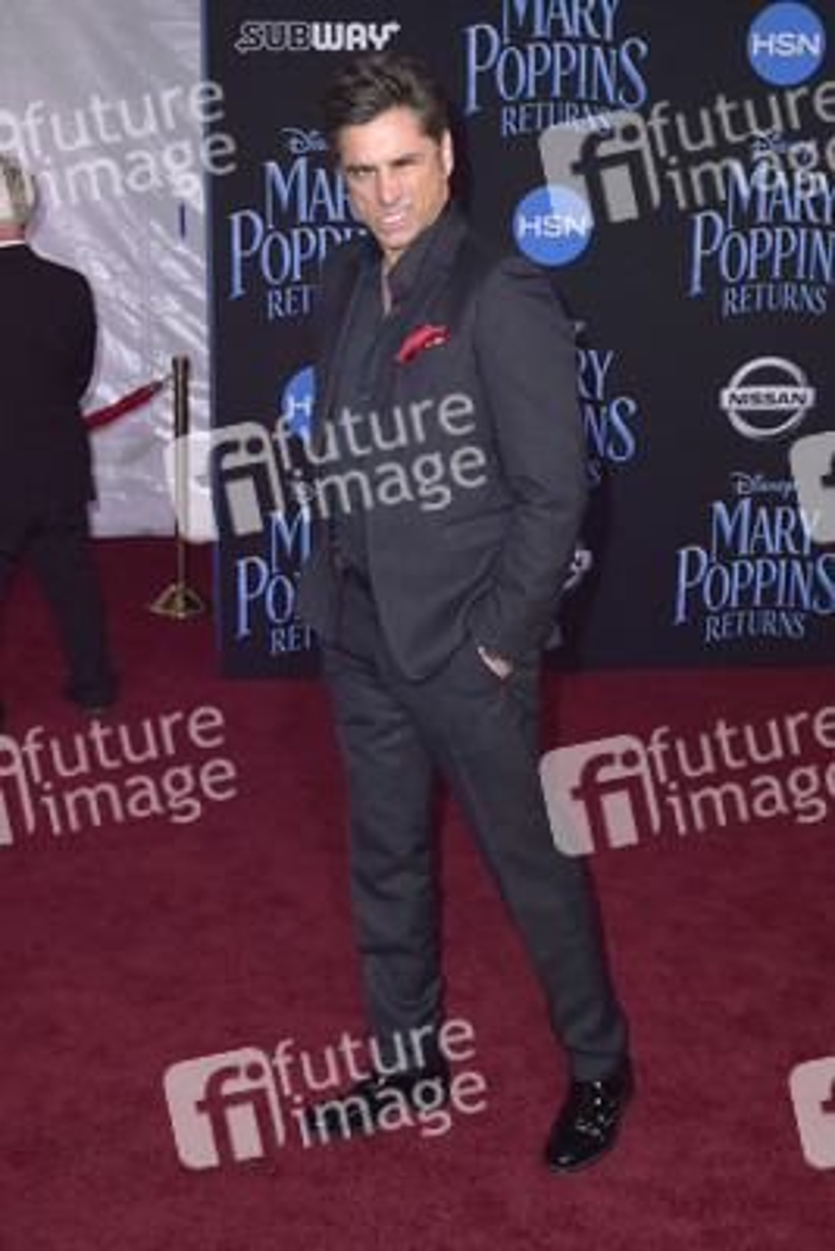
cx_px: 418
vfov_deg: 48.4
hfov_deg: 33.4
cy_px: 626
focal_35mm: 40
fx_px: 1390
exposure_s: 1/250
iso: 400
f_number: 6.3
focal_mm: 40
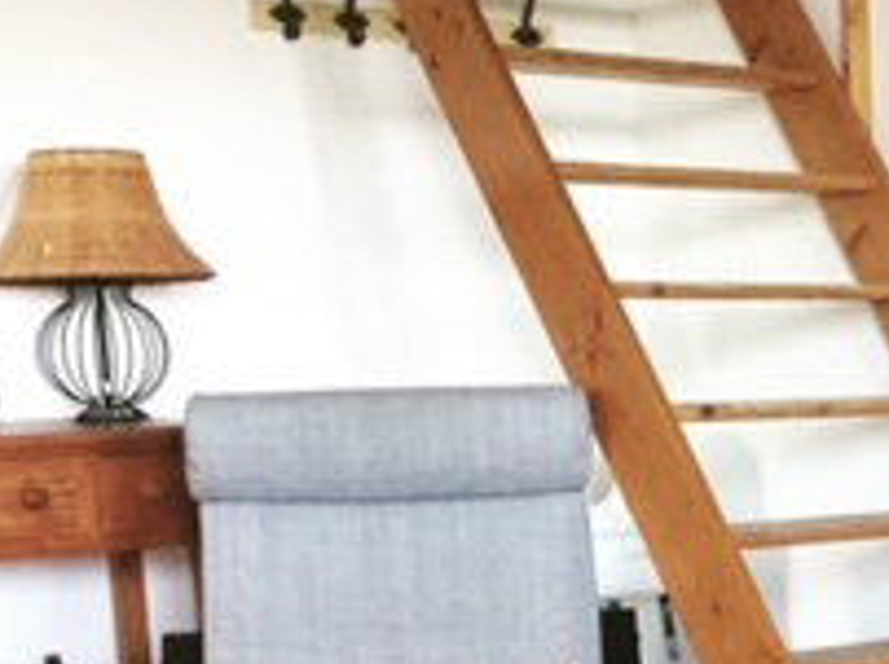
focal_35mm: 92
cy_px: 611
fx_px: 2360
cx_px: 1391
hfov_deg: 18.5
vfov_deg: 15.8
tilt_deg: -8.0
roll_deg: -0.9
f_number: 2.2
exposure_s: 1/33
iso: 80
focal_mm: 4.15
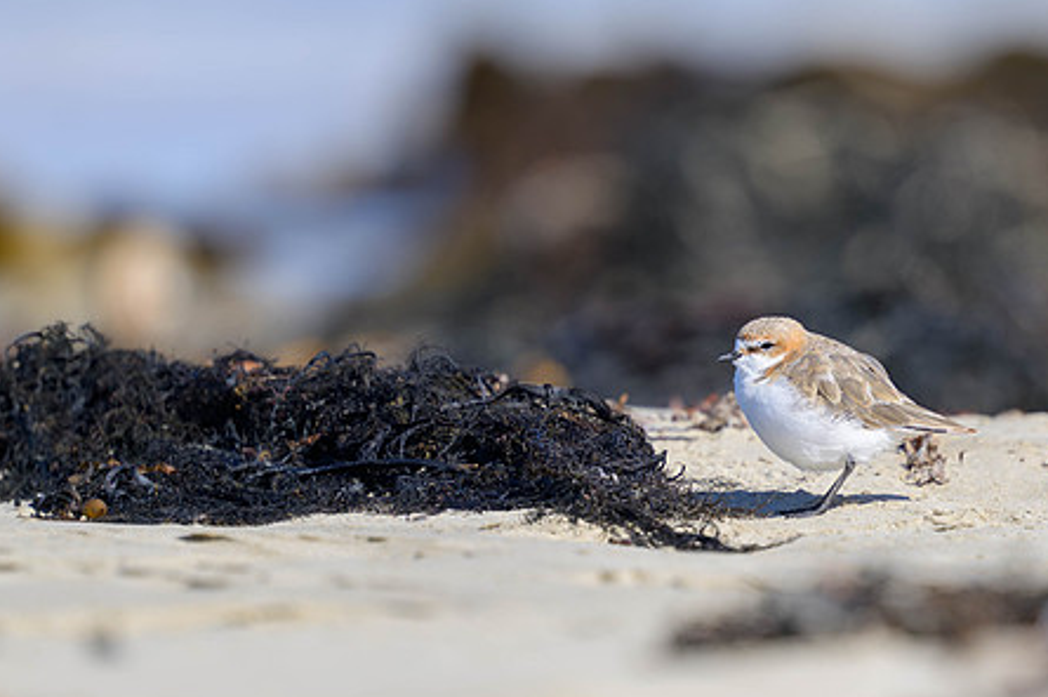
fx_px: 31852
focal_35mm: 1095
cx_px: 740
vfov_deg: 1.3
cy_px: 429
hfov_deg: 1.9
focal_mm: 400
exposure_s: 1/3200
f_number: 2.8
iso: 110
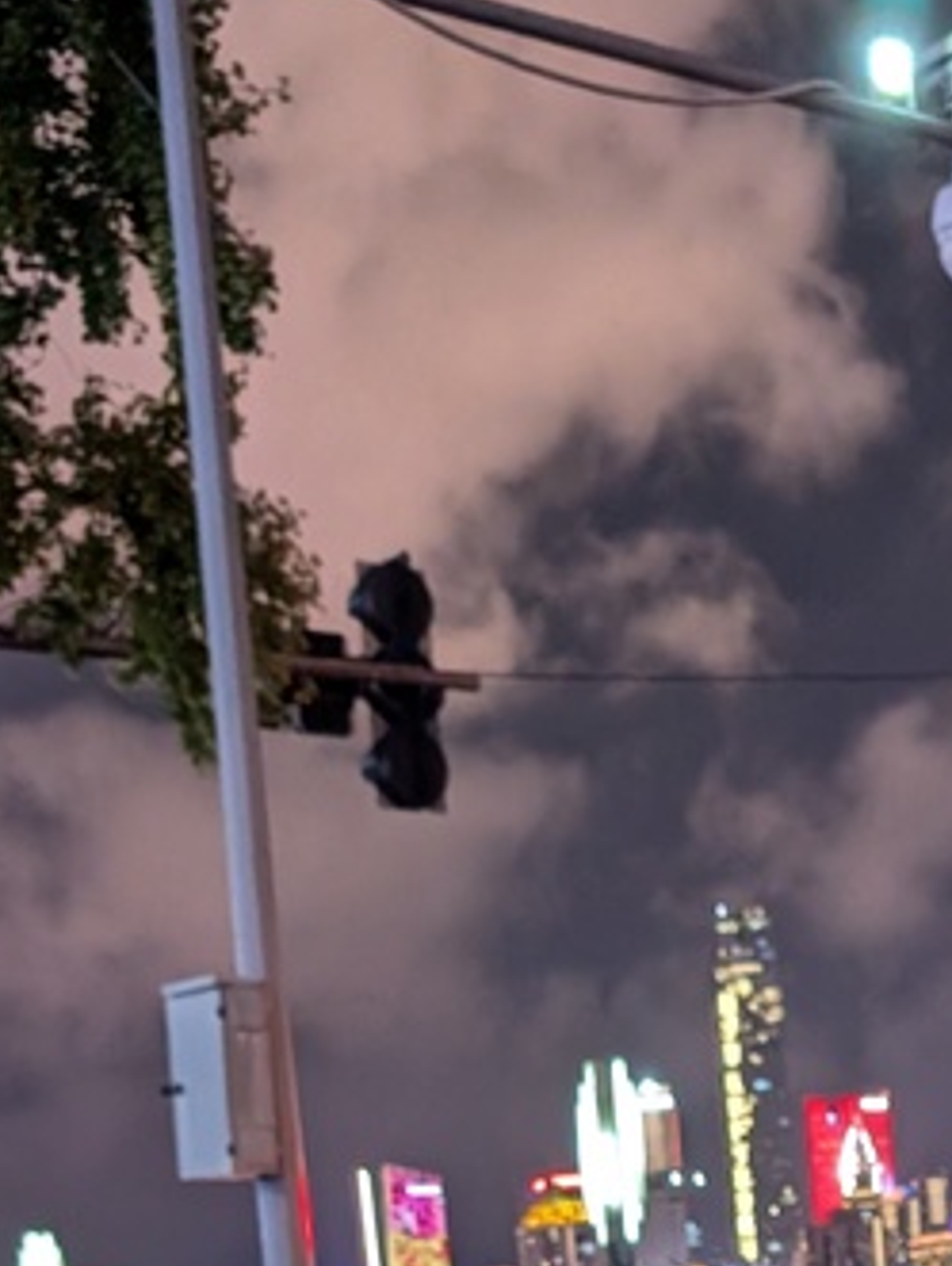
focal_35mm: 74
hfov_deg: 19.7
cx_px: 757
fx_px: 2708
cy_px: 1782
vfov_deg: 22.5
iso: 775
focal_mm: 6.9
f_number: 1.68
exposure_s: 1/50
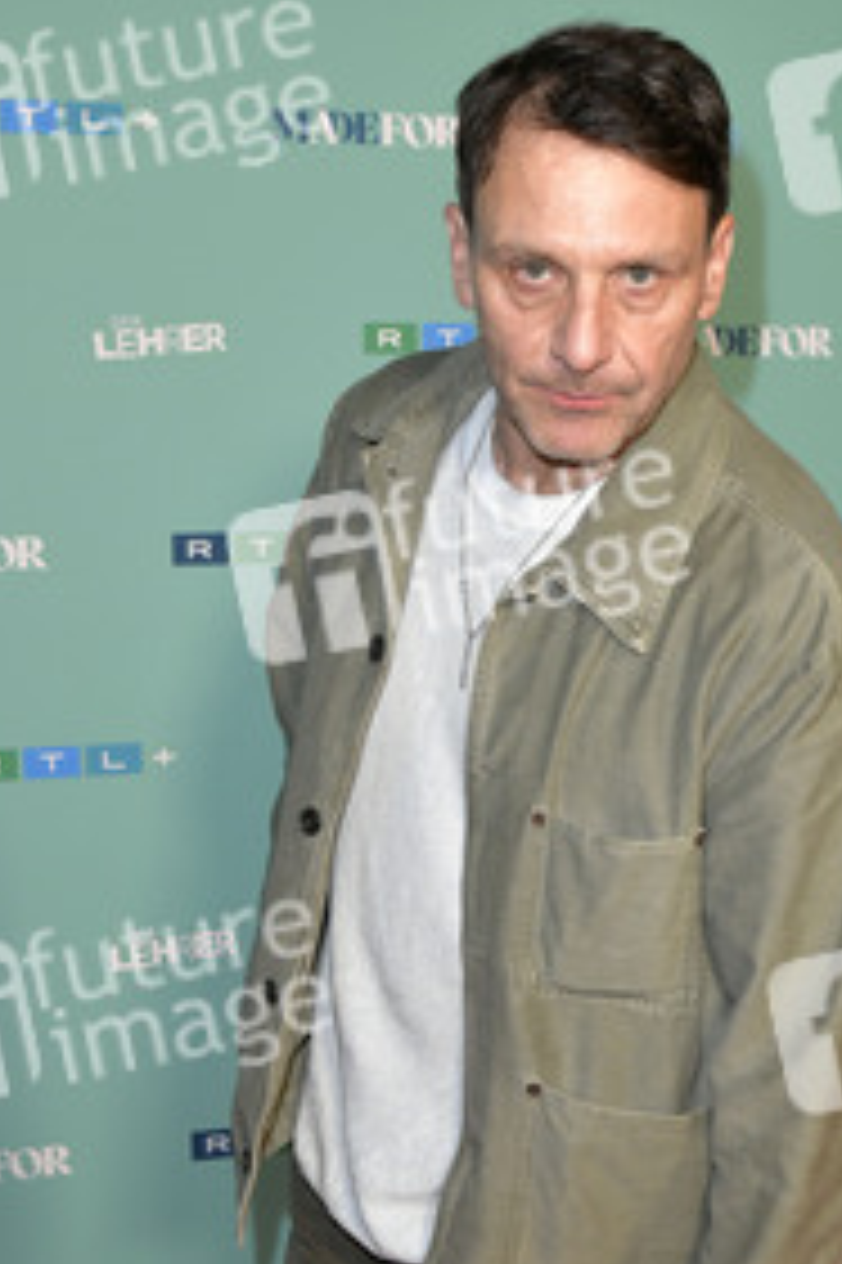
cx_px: 590
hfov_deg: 24.8
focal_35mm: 54
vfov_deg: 36.7
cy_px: 783
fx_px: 1897
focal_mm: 38
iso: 1600
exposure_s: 1/250
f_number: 6.3
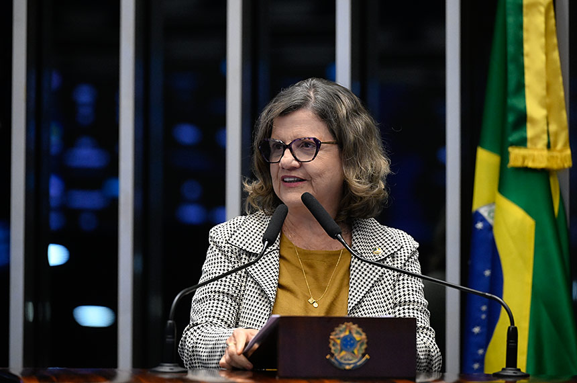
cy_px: 192
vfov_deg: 6.8
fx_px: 3200
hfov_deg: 10.3
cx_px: 288
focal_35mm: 200
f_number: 4
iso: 6400
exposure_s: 1/200
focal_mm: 200
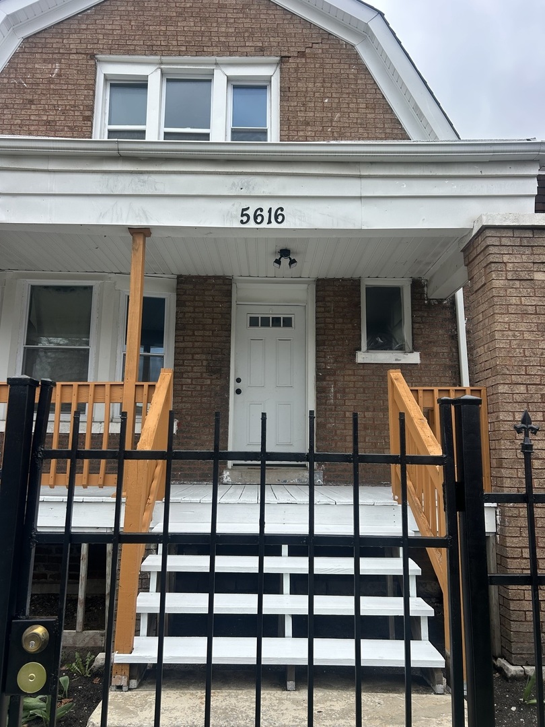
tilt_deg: +11.0
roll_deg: -0.4
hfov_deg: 53.1
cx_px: 272
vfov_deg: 67.3
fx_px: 546
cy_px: 364
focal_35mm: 26
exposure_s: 1/1901
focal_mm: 5.7
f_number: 1.5
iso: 50
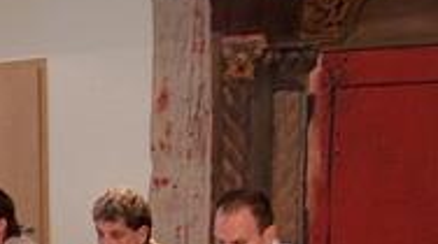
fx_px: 916
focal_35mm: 79
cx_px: 12
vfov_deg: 15.0
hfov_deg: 25.7
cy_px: 239
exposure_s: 1/15
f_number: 2.7
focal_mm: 5.6
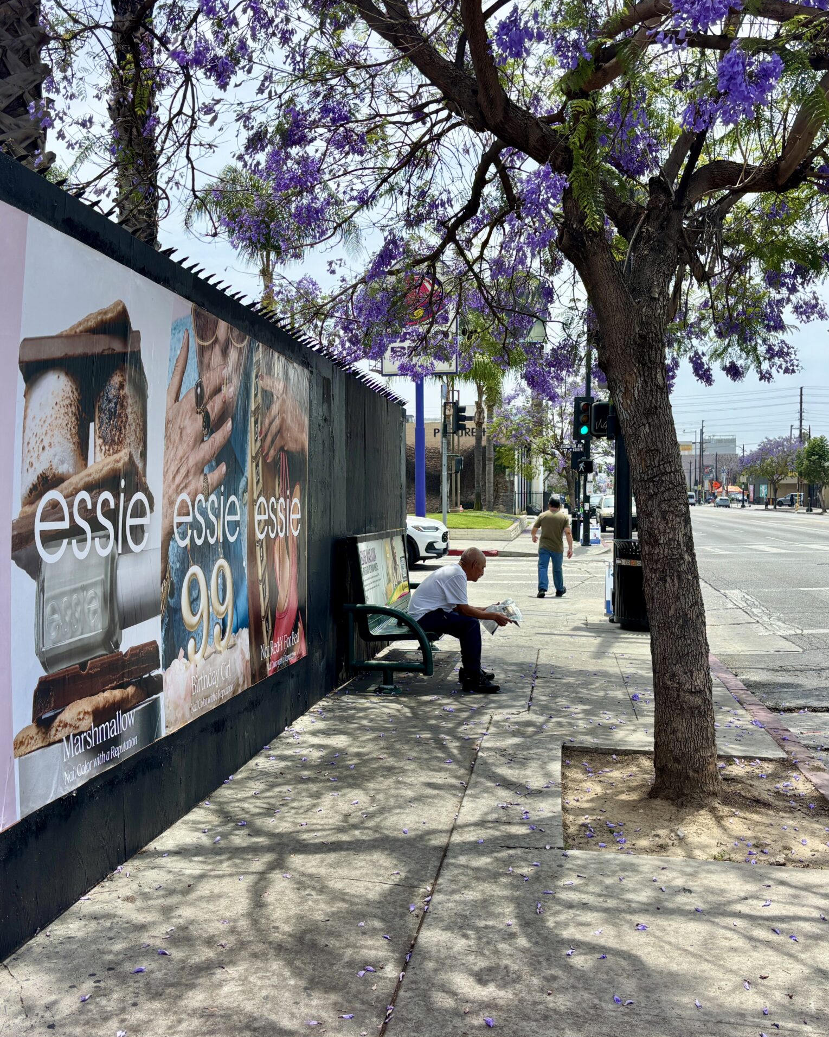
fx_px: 1043
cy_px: 519
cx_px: 382
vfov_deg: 52.8
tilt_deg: -0.1
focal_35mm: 34
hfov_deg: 43.3
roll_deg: -0.1
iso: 50
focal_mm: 5.96
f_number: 1.6
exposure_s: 1/2571
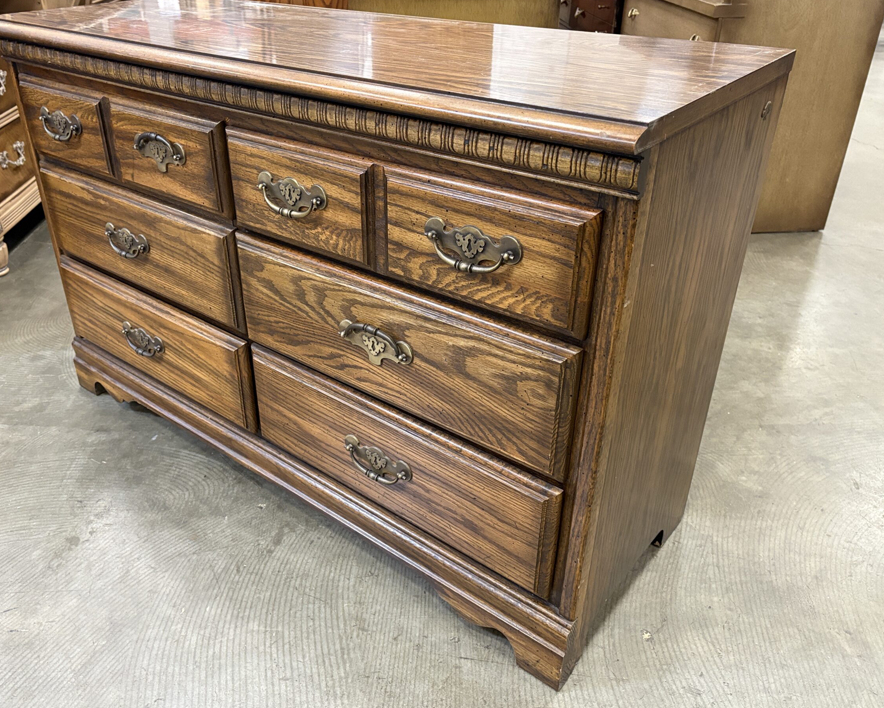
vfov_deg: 50.0
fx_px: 759
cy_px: 342
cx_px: 384
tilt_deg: -29.9
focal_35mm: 29
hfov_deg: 60.2
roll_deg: +1.8
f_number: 1.6
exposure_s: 1/60
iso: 400
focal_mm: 5.96
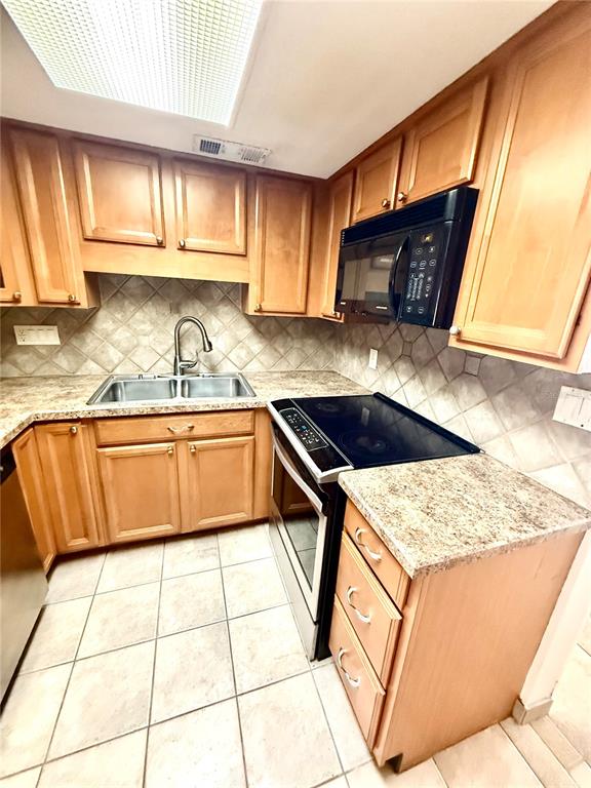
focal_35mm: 14
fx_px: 319
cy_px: 394
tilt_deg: -17.3
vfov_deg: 102.1
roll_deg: -5.9
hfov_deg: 85.7
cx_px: 296
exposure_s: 1/60
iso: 800
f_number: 2.2
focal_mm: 2.22
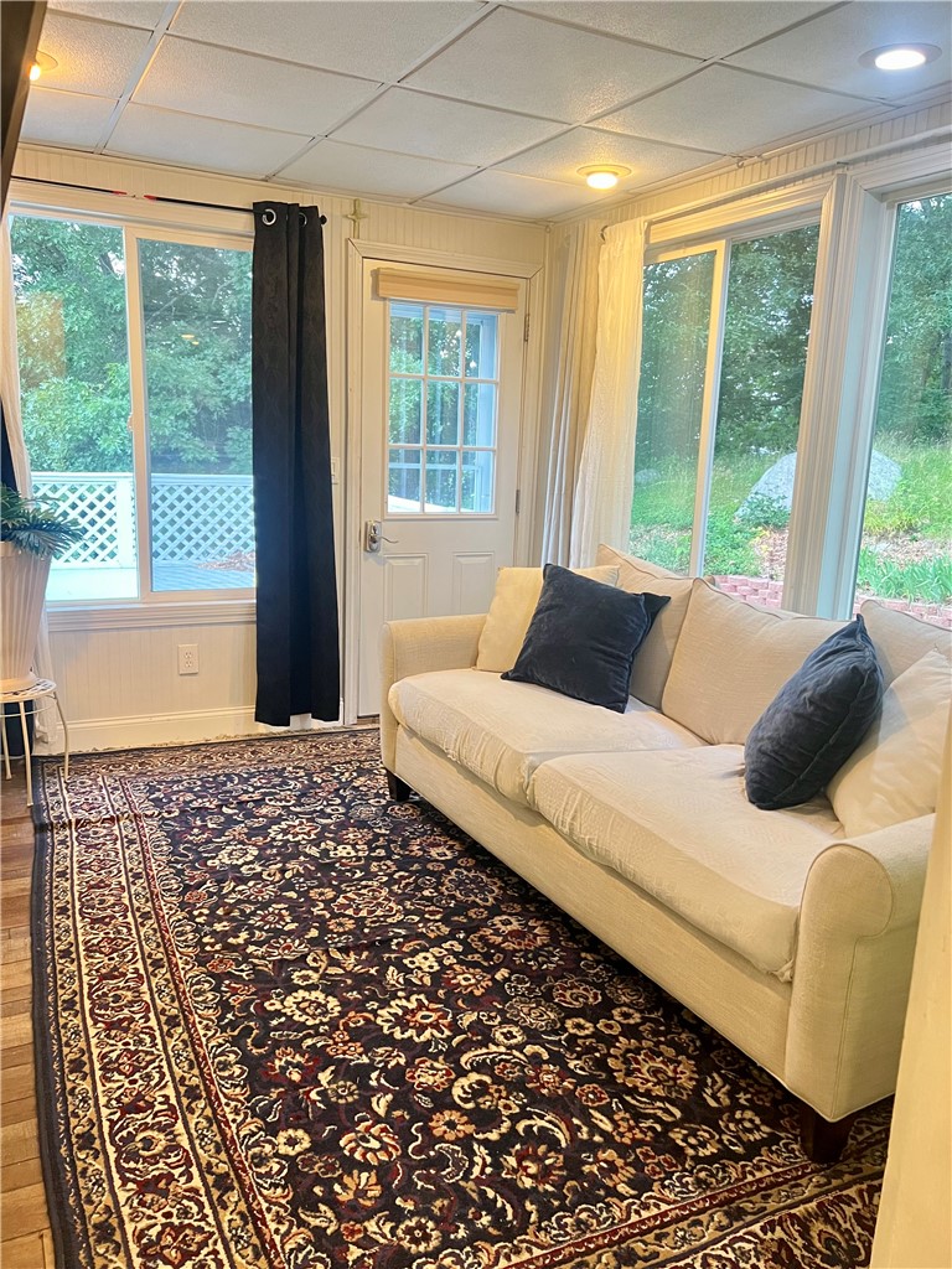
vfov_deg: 67.3
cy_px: 634
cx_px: 476
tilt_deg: -11.2
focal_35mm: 26
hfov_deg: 53.1
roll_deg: -1.1
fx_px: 953
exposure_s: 1/60
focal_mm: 5.7
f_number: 1.5
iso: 500
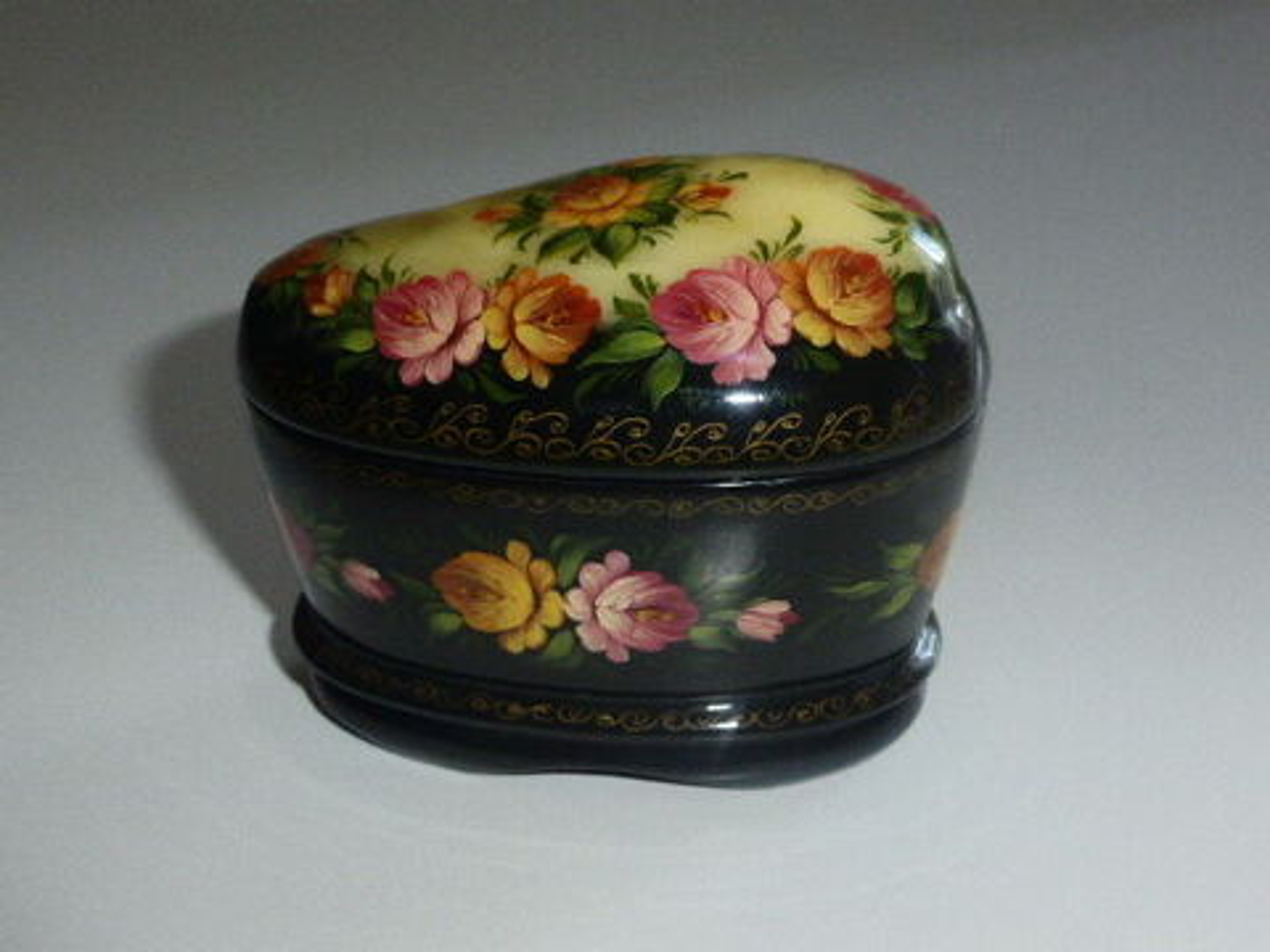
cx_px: 635
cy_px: 476
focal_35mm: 49
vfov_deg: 29.7
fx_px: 1798
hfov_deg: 38.9
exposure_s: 1/60
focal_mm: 8.5
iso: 400
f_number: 4.2
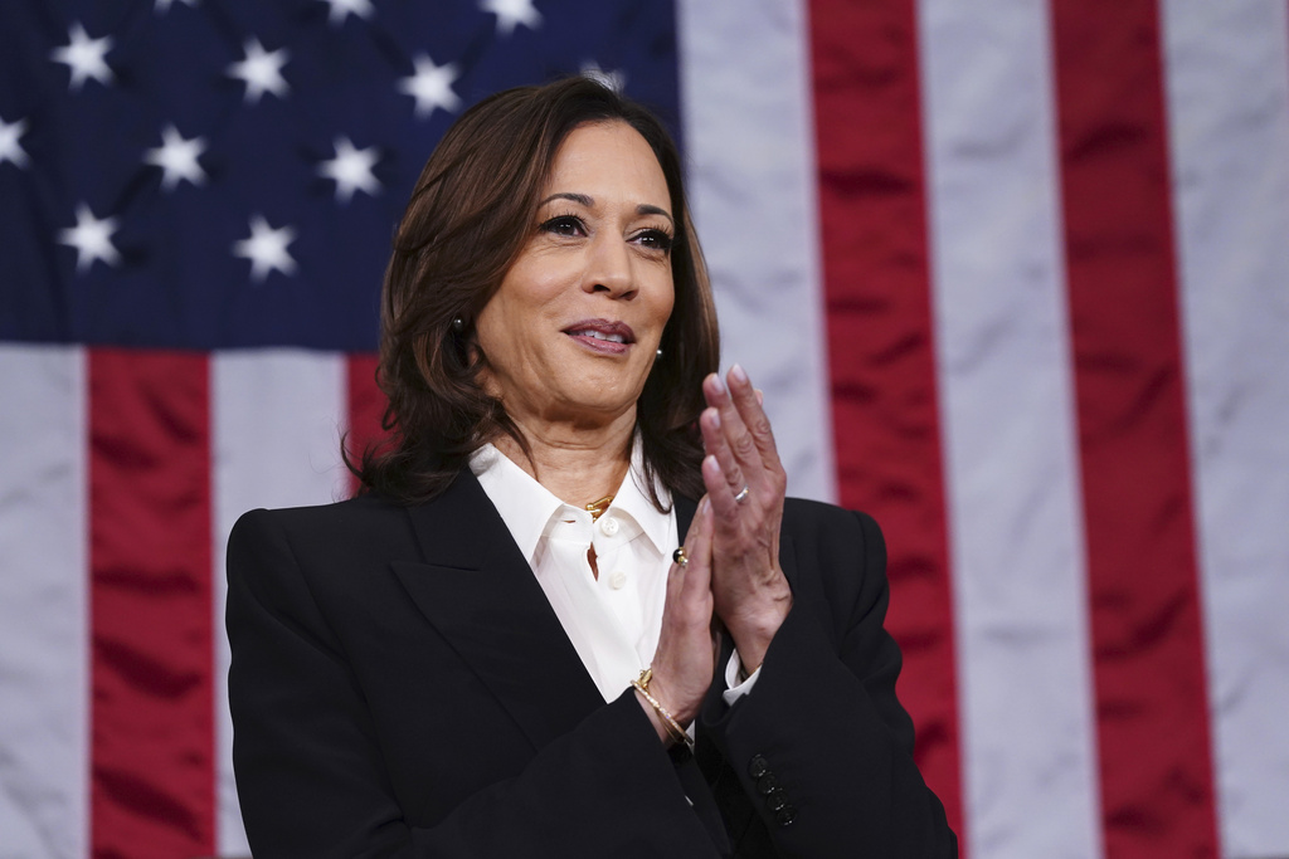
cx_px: 644
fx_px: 6445
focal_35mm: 180
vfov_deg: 7.6
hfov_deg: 11.4
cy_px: 430
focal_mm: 180
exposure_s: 1/800
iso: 3200
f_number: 4
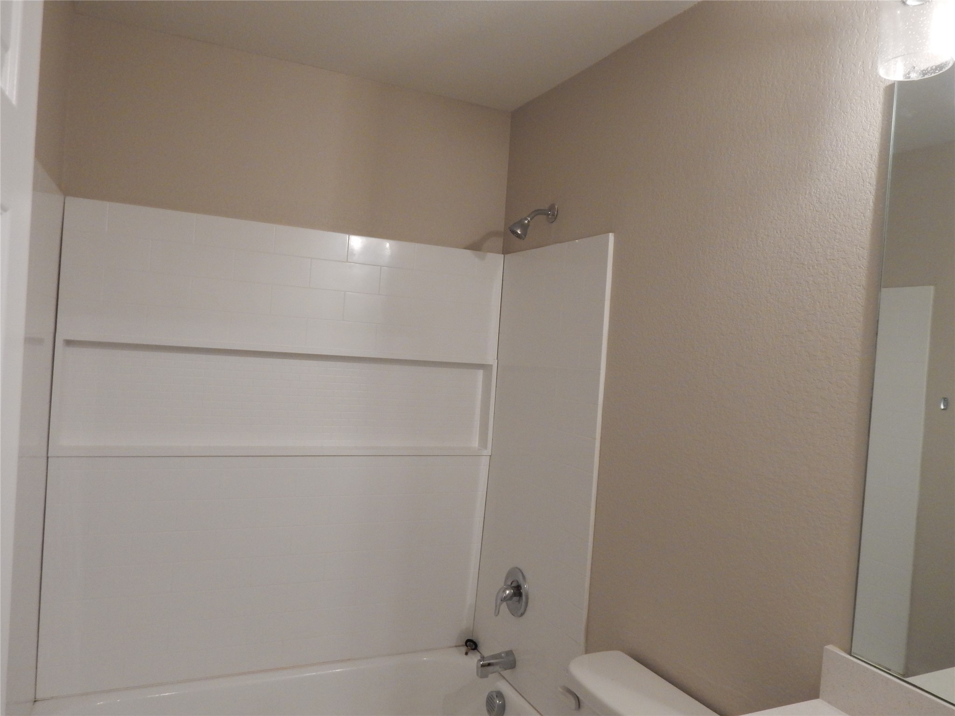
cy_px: 358
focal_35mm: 25
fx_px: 690
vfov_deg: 54.9
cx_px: 478
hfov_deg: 69.4
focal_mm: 4.5
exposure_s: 1/30
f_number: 3.1
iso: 320
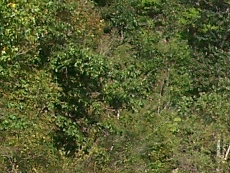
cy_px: 345
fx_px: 1722
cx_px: 588
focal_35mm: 259
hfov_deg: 7.1
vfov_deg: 5.6
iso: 100
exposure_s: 1/750
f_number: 4
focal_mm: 8
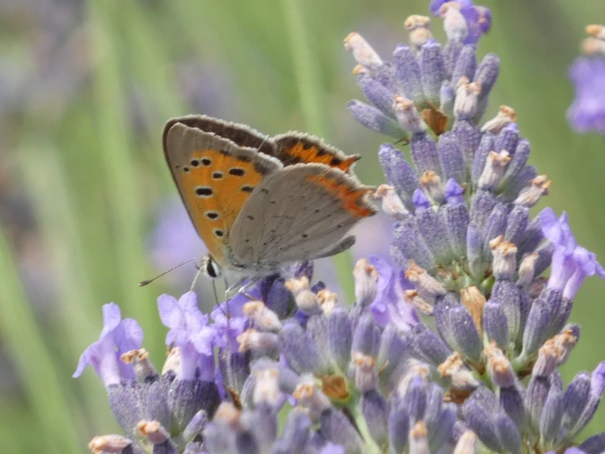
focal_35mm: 855
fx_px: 14943
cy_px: 227
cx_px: 302
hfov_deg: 2.3
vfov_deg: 1.7
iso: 320
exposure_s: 1/125
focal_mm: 153.1
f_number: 7.1
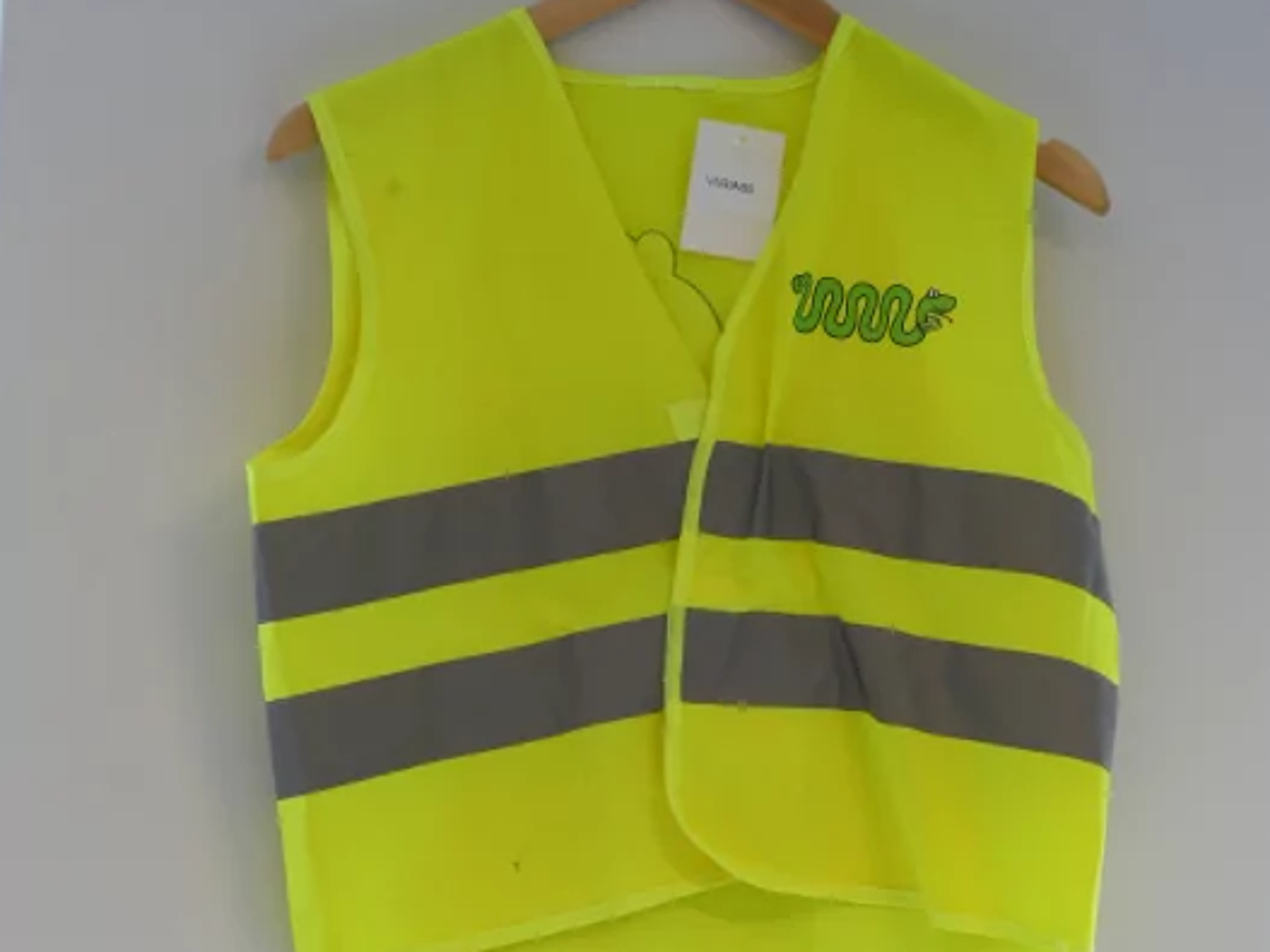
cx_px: 633
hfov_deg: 17.7
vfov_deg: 13.3
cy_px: 745
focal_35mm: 111
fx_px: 4071
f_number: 3.7
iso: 640
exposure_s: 1/80
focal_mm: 27.88
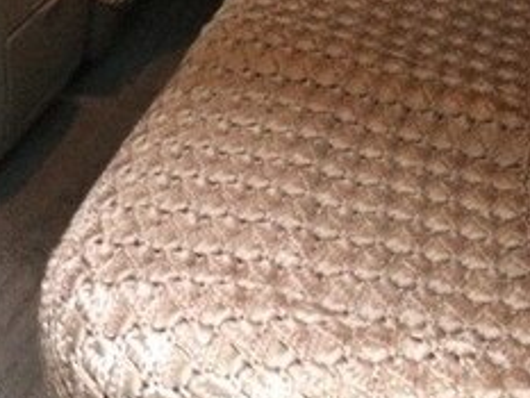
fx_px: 1256
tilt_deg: -21.4
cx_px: 230
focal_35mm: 82
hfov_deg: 23.8
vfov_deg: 17.0
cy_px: -115
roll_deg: +2.3
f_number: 2.2
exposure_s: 1/17
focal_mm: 4.15
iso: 800
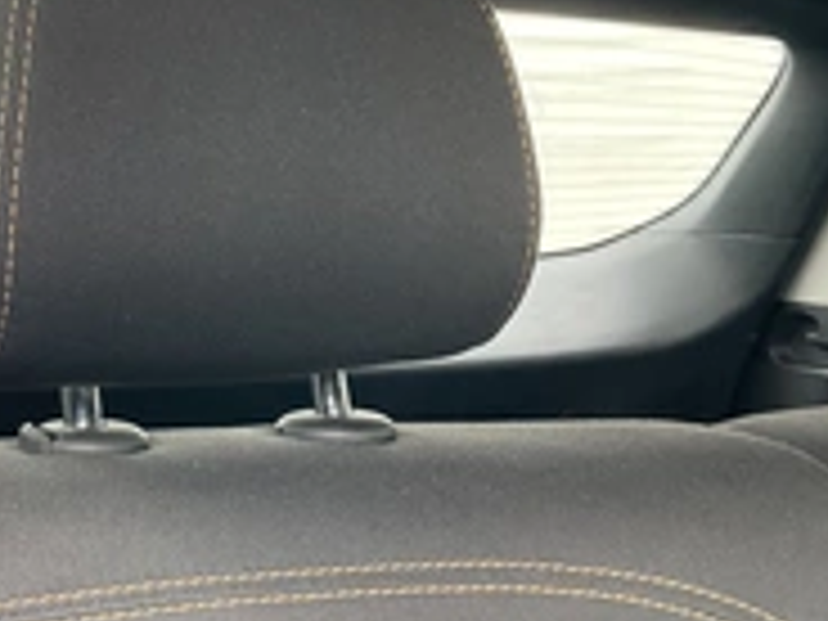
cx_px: 144
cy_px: 216
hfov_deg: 29.9
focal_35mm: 63
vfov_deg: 23.2
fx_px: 1507
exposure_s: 1/60
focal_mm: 3
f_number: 1.8
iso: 80
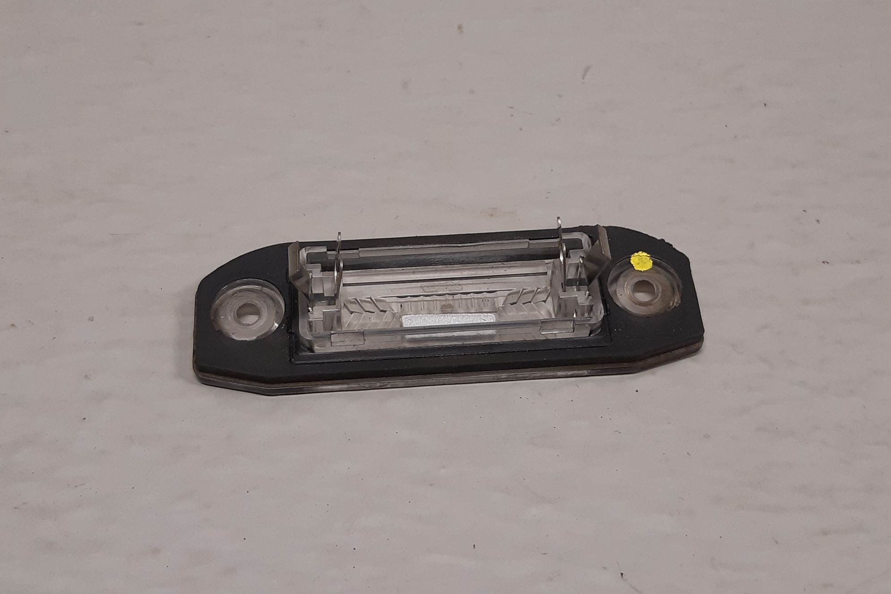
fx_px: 693
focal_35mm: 28
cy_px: 263
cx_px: 438
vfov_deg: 46.3
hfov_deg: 65.5
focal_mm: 3.93
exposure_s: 1/50
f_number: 1.7
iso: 100
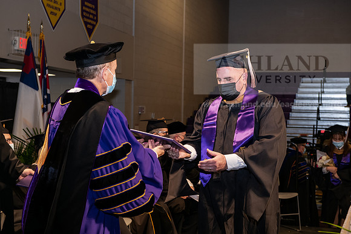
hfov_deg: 32.4
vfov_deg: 21.9
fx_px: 605
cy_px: 117
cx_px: 176
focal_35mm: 62
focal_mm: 62
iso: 1600
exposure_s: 1/200
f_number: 6.3
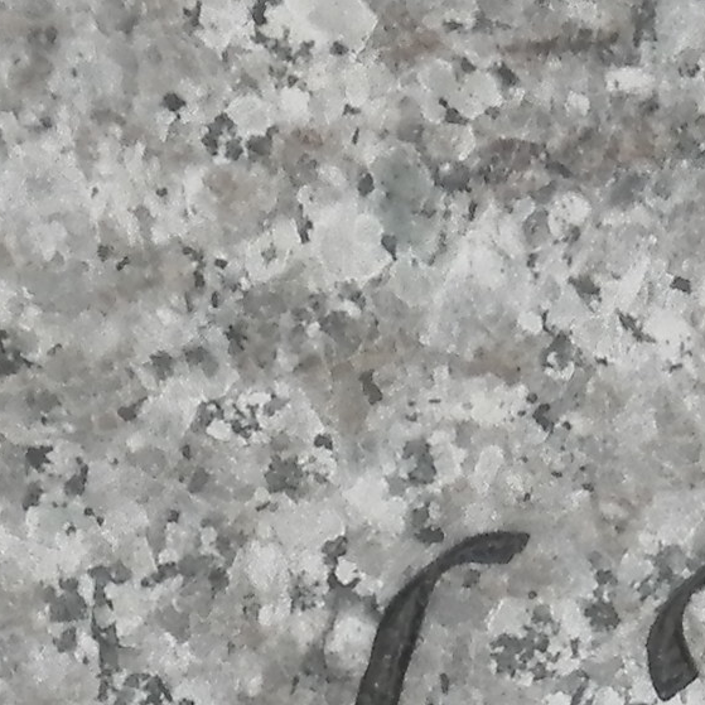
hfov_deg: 2.3
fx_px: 17788
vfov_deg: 2.3
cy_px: 1674
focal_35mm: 772
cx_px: 1298
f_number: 4.5
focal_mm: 19
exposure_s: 1/160
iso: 125
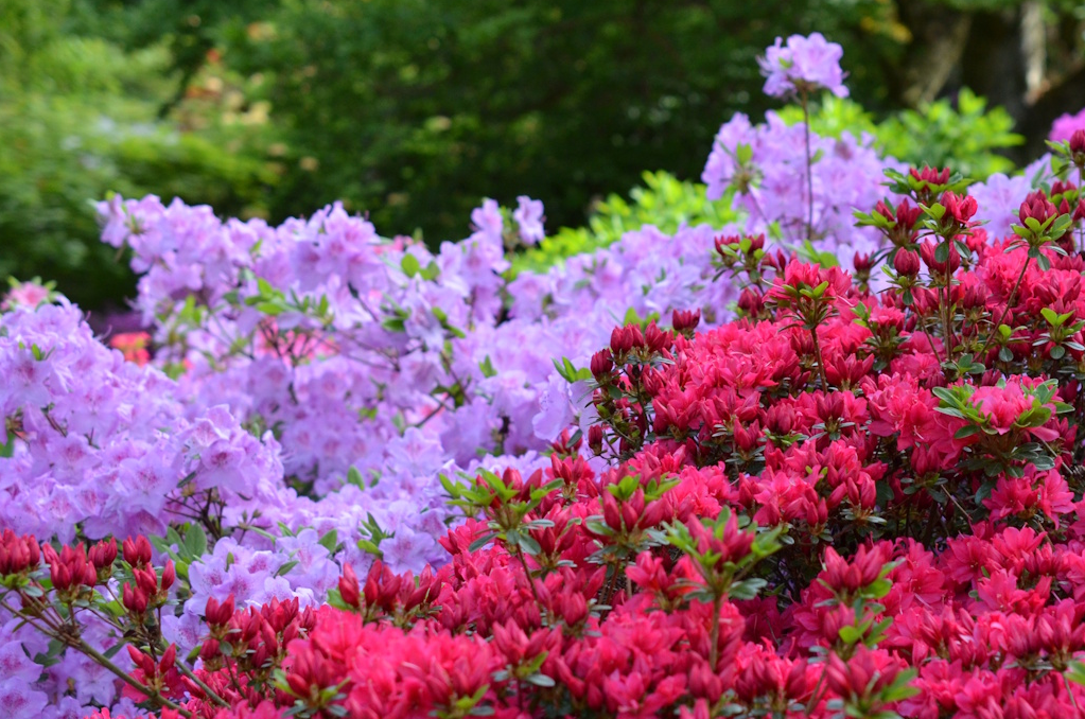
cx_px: 700
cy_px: 439
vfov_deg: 15.5
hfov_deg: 23.1
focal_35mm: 88
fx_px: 2647
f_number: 4
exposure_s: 1/1000
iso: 800
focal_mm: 40
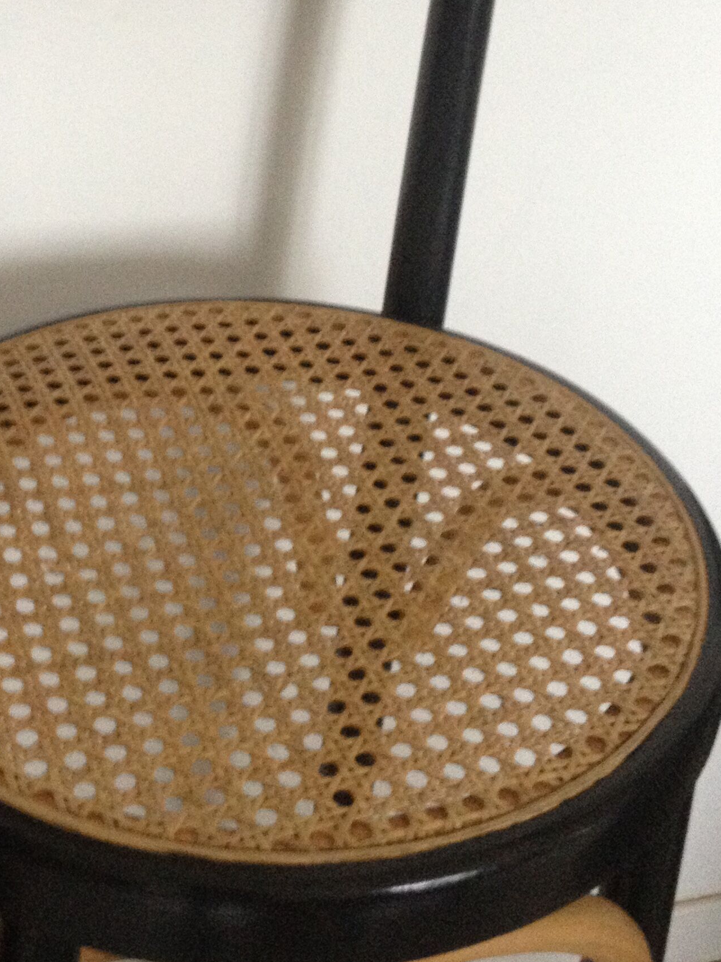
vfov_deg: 28.7
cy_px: 293
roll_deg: -4.2
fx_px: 1860
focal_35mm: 67
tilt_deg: -29.3
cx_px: 227
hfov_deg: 21.8
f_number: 2.4
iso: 320
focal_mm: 4.28
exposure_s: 1/20
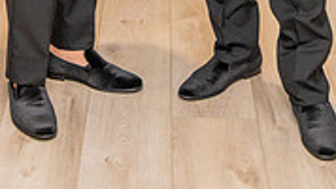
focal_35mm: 119
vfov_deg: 9.2
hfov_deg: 17.9
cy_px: -262
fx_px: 1060
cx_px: 100
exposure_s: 1/160
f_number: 4
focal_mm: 26
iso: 640
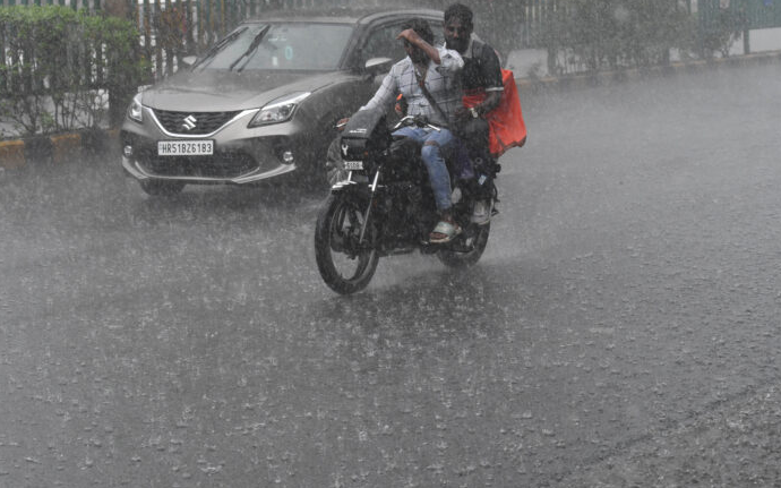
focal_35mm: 108
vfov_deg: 12.1
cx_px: 390
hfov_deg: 19.3
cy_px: 230
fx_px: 2298
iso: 1600
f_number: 5
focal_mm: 70
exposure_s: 1/800
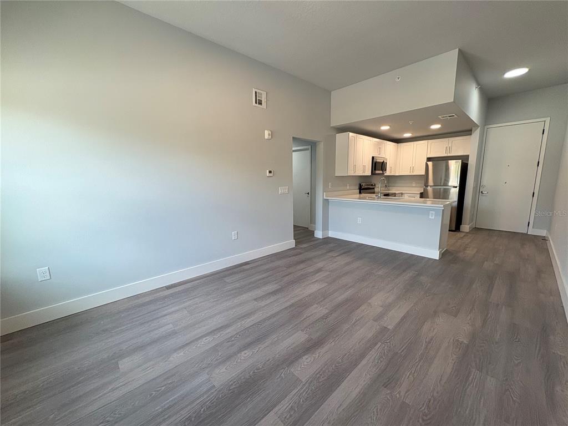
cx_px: 284
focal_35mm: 14
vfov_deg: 85.7
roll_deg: +1.2
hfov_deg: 102.1
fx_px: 230
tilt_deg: -8.7
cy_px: 213
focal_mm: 2.22
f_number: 2.2
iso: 125
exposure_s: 1/120
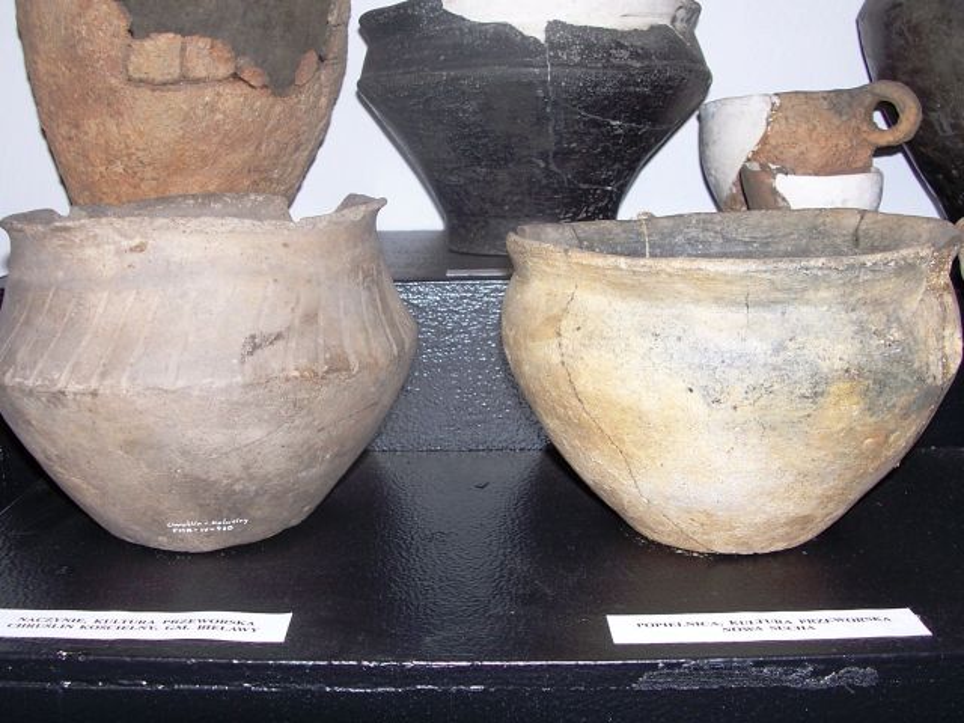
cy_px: 362
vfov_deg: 40.7
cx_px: 482
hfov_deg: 52.6
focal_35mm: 35
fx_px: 975
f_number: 2.8
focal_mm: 6
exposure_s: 1/60
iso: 80
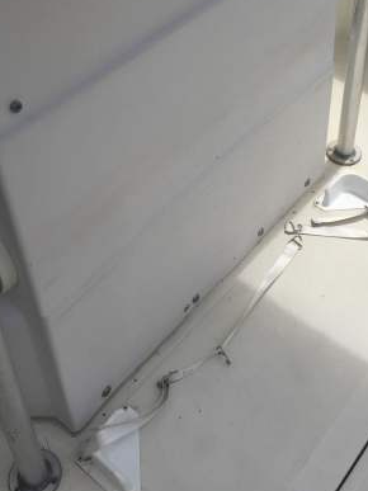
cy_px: 119
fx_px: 638
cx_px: 214
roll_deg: -0.8
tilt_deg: -41.5
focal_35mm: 45
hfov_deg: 32.1
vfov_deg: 40.8
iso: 32
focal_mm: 4.15
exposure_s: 1/3968
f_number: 2.2
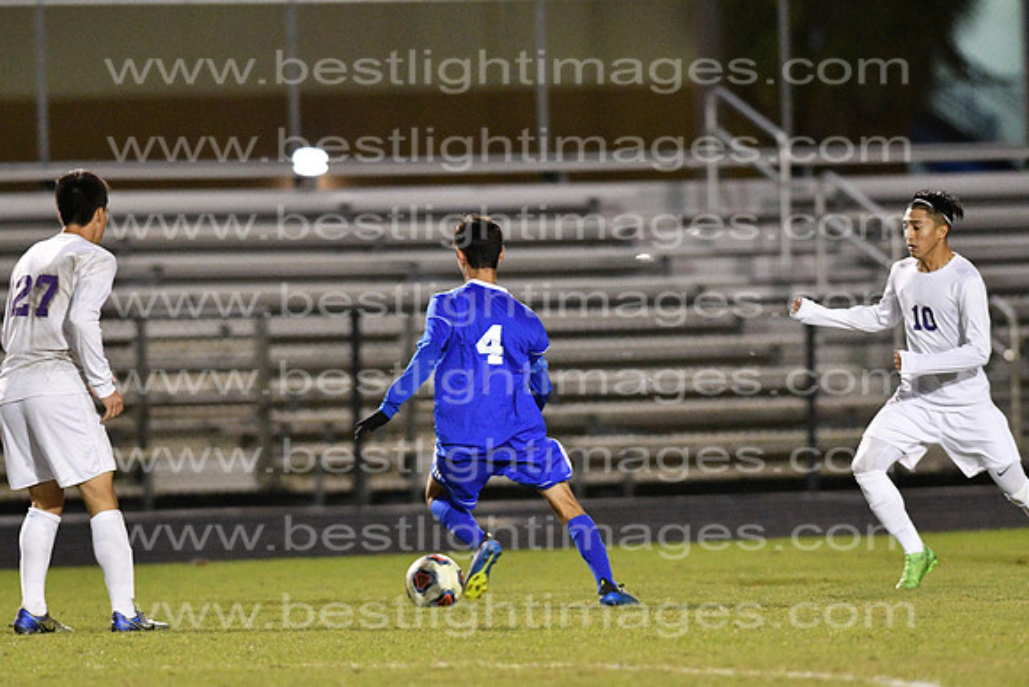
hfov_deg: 4.6
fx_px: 12865
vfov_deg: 3.1
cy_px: 344
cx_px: 514
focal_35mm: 450
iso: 10000
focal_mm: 300
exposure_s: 1/640
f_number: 3.5
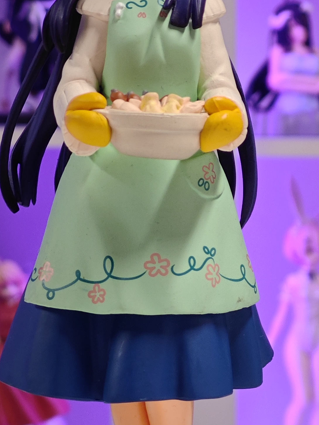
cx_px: 234
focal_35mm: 180
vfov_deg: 11.0
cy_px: 276
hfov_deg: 8.2
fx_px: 2212
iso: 400
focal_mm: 7.48
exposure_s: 1/20.1
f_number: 2.4
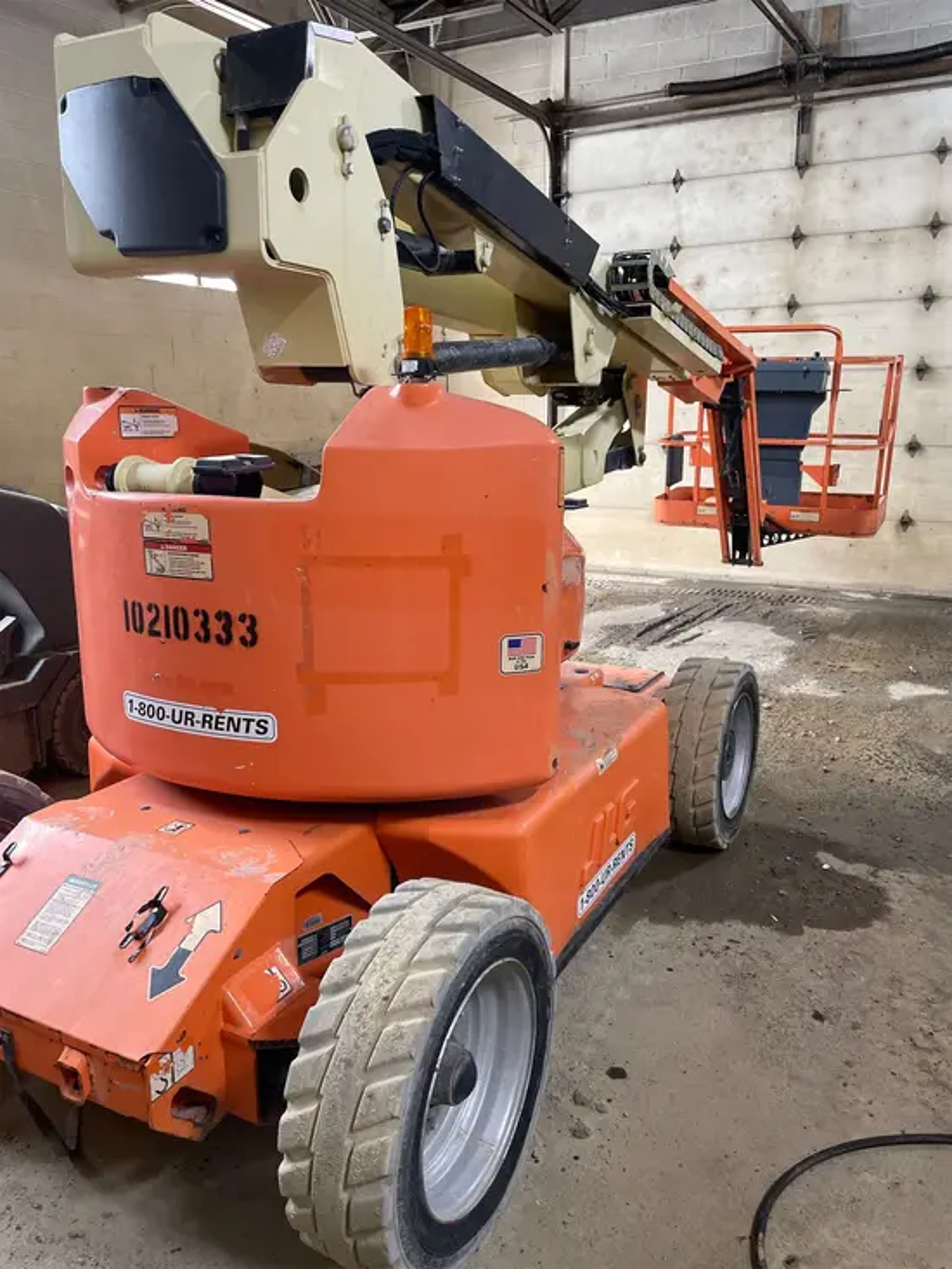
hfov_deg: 53.1
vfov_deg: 67.3
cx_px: 476
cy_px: 634
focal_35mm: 26
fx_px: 953
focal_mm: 4.2
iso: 125
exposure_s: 1/86
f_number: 1.6
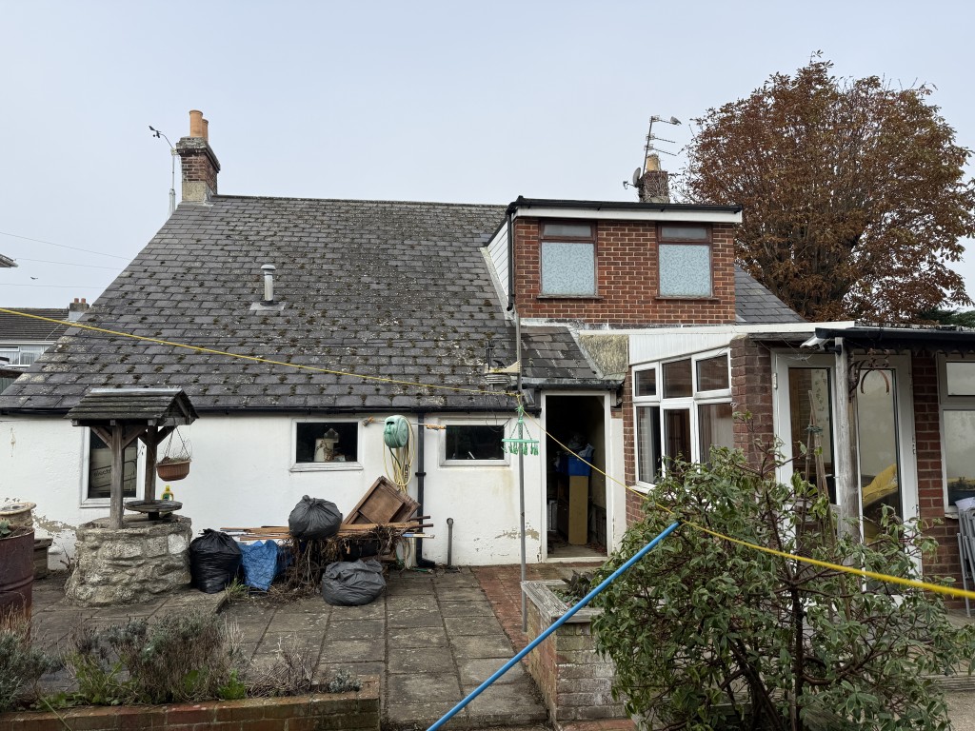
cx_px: 488
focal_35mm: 24
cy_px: 366
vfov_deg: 56.8
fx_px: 676
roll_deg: +0.1
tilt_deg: +5.7
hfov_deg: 71.6
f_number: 1.78
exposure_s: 1/2370
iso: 80
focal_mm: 6.76
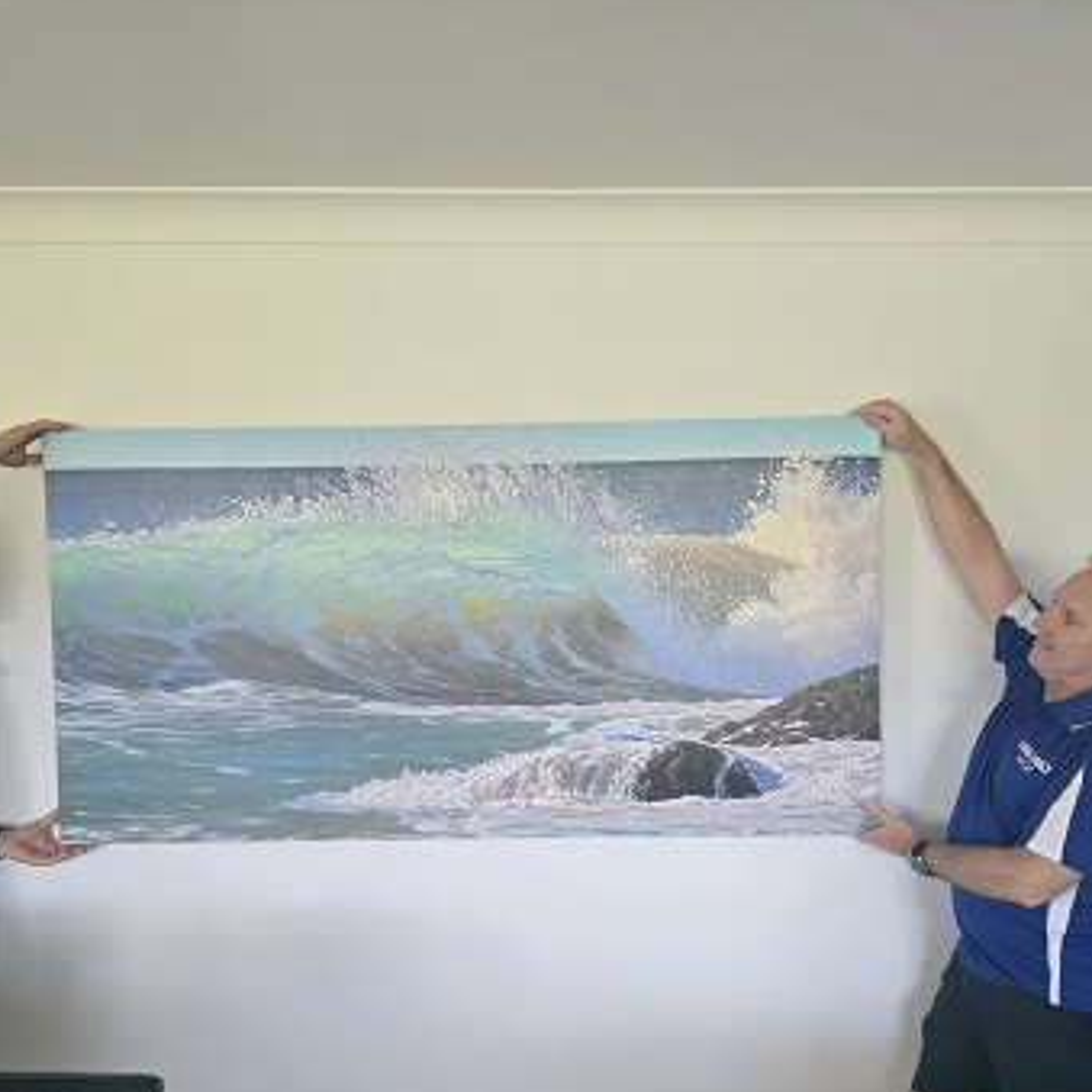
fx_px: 1071
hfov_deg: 53.9
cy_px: 585
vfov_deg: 54.0
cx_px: 480
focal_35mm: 30
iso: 1000
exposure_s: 1/240
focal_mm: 6.3
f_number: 1.7
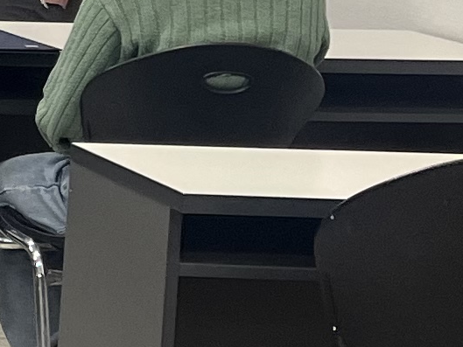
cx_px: -786
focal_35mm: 198
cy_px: -1
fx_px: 2649
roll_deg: -1.0
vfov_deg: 7.5
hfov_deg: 8.7
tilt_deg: -7.8
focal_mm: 5.1
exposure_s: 1/120
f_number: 1.6
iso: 100
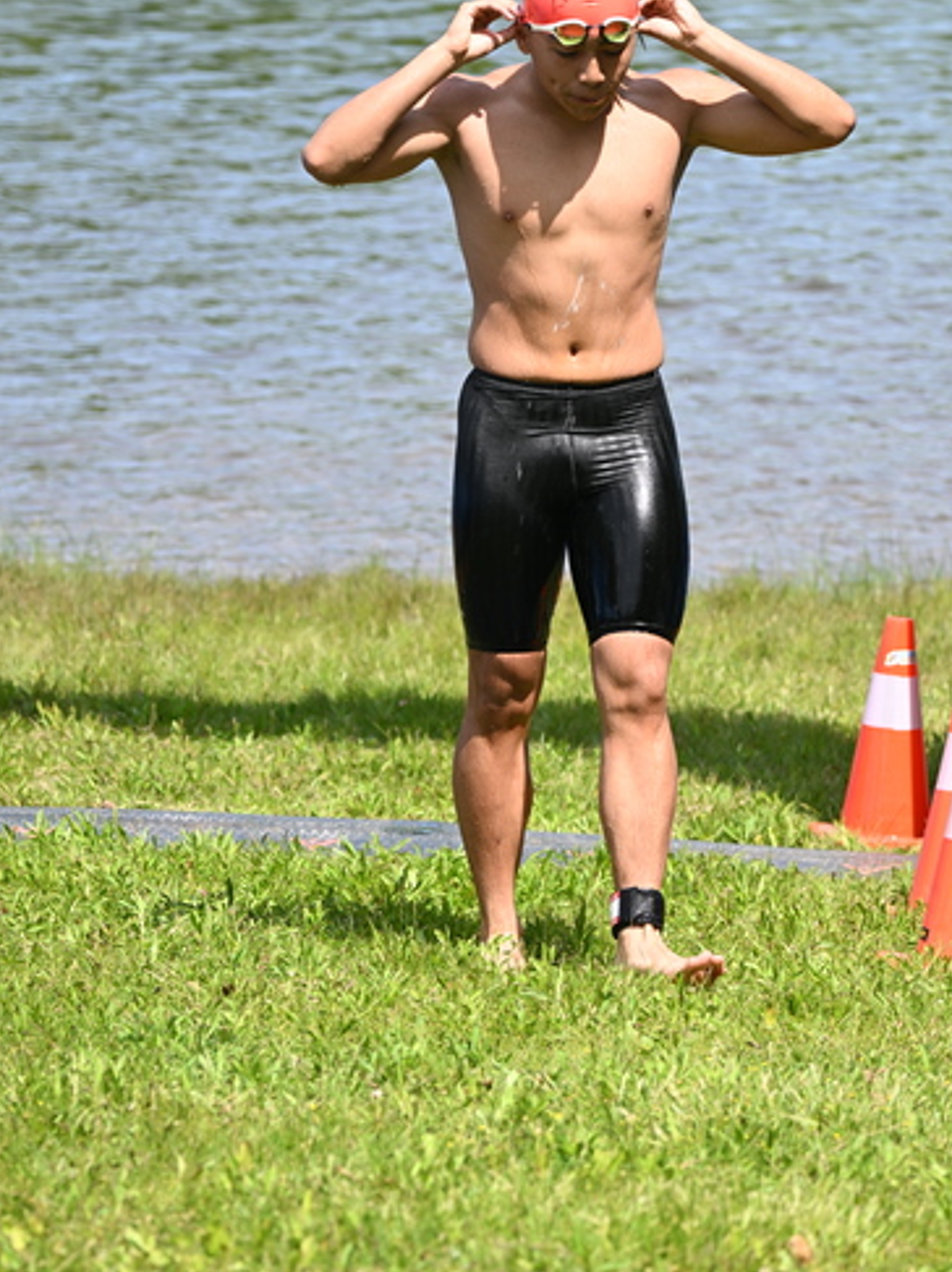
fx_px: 10386
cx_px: 477
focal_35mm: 283
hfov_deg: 5.2
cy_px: 610
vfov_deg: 7.0
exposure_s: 1/320
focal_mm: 260
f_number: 9.5
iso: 360
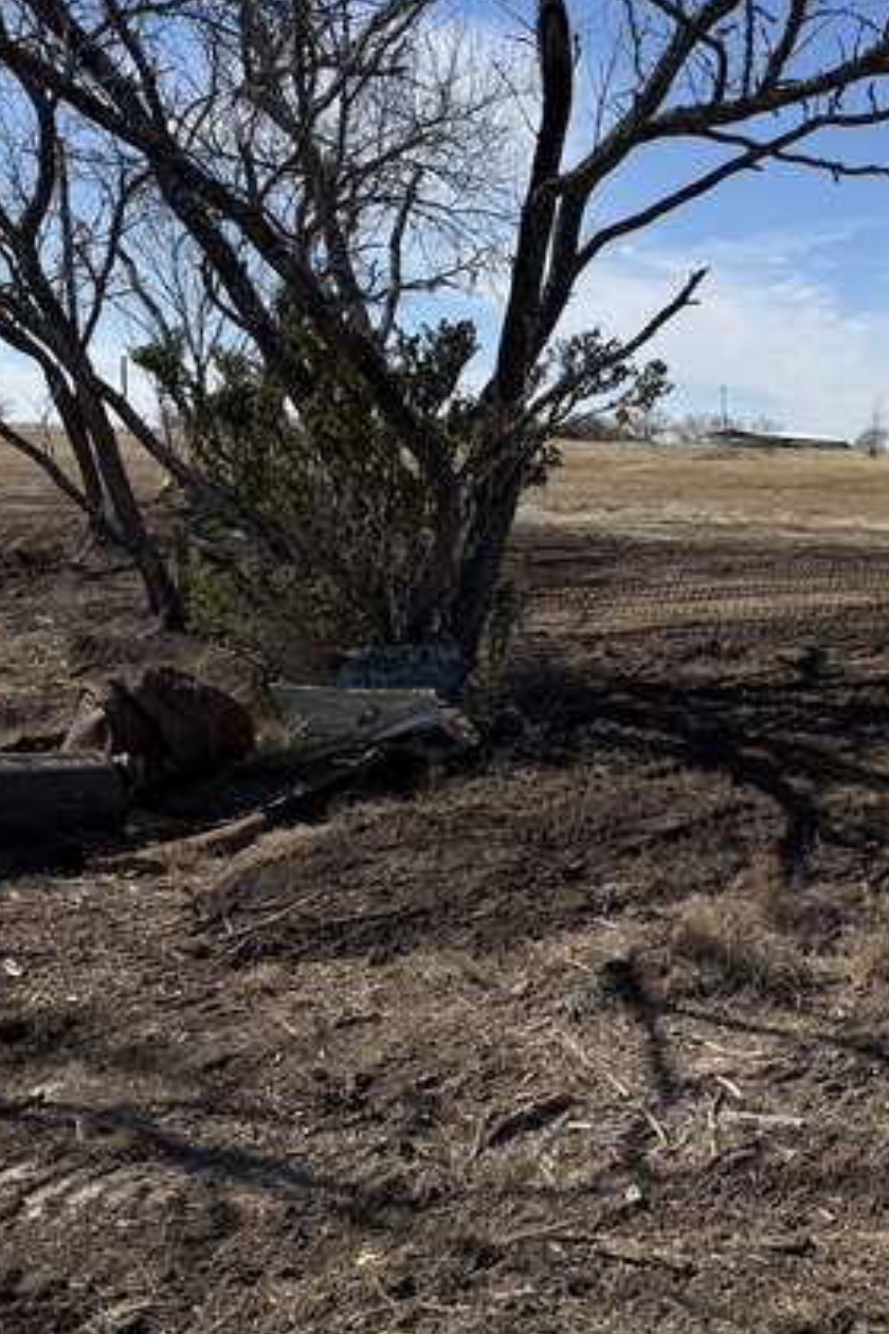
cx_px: 972
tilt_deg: -7.9
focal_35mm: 38
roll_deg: -2.0
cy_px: 638
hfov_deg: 31.3
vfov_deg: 50.7
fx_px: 1407
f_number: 1.78
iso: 80
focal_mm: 6.76
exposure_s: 1/9091
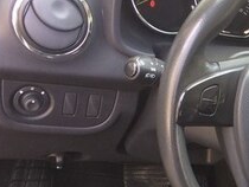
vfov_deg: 15.7
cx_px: 343
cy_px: 216
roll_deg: -28.8
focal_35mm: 91
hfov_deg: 19.5
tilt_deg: -35.8
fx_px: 655
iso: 40
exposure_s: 1/50
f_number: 2.2
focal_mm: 4.15
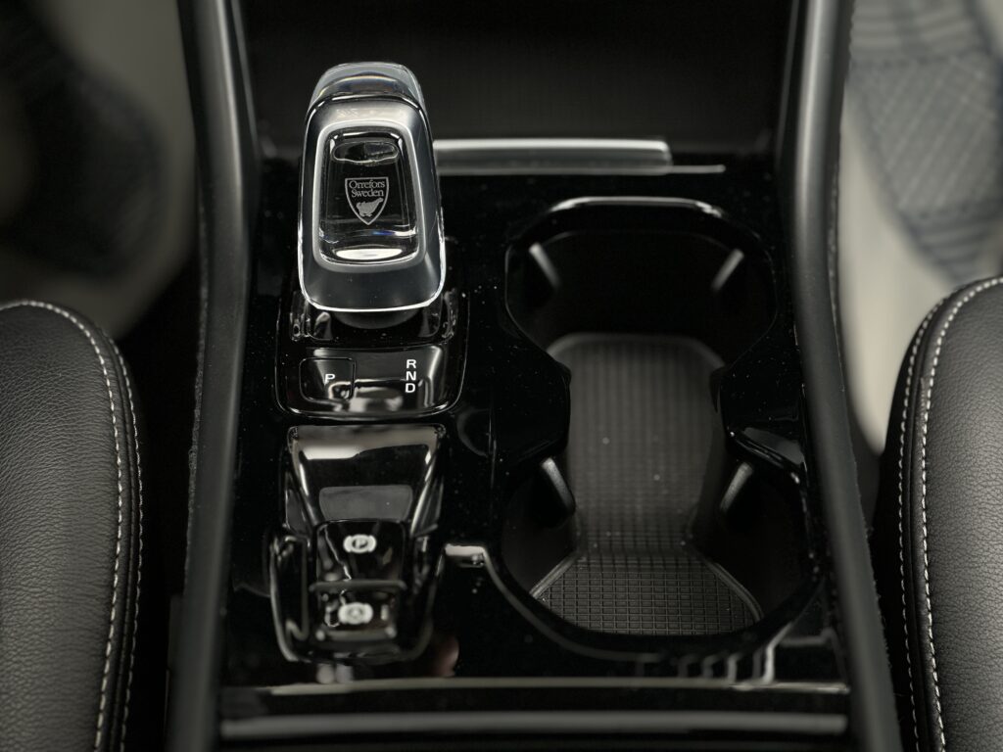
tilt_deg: -49.1
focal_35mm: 77
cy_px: 376
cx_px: 502
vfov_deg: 19.1
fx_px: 2231
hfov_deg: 25.3
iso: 80
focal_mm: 9
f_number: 2.8
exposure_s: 1/121
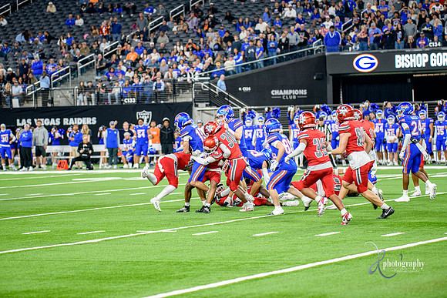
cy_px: 149
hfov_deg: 15.2
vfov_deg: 10.2
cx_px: 224
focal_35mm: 135
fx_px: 1677
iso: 1250
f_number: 2.8
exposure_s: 1/400
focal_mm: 135
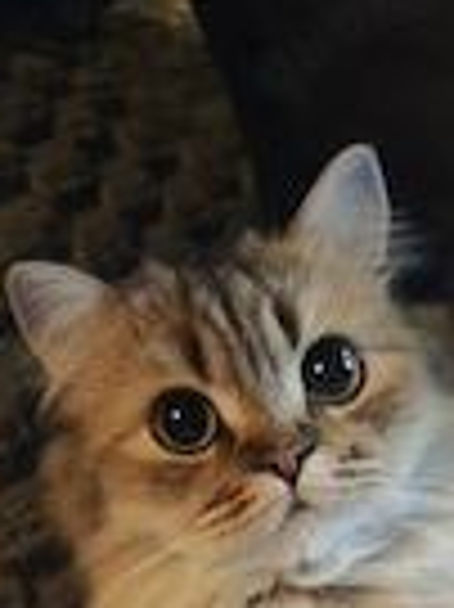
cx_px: 238
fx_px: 1191
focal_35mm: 68
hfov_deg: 21.6
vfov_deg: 25.3
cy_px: 752
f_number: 1.67
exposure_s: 1/33.3
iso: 1000
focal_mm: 8.71
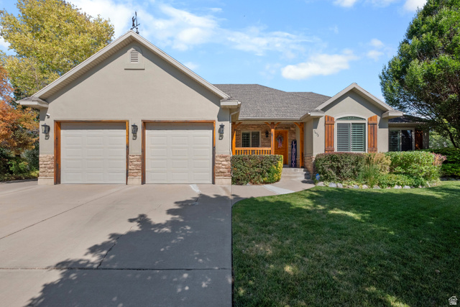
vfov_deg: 73.8
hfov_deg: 96.7
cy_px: 154
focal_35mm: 16
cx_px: 230
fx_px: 204
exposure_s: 1/800
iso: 1600
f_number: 8
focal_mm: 16
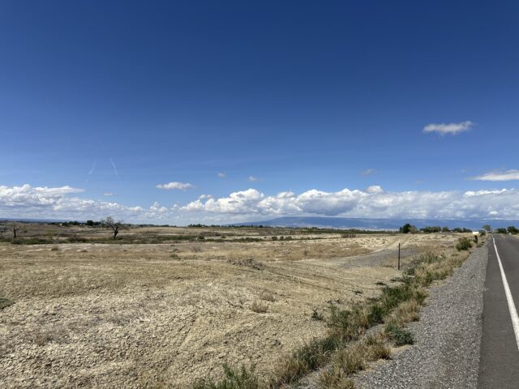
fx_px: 360
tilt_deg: +5.9
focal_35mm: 24
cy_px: 194
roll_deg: -0.6
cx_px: 260
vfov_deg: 56.8
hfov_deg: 71.6
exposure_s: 1/9709
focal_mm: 6.86
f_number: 1.78
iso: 80
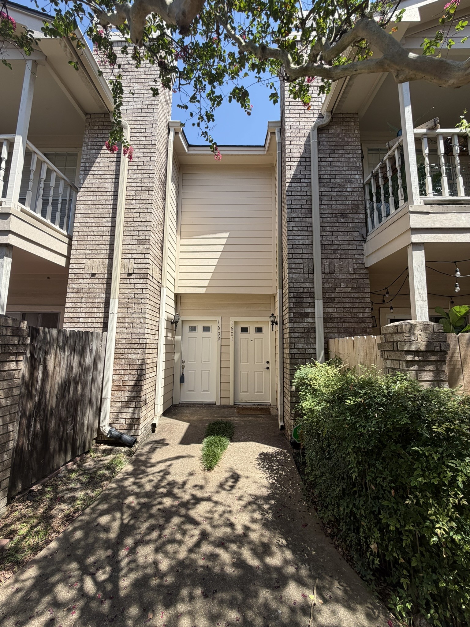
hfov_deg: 85.7
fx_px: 253
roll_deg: -0.6
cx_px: 235
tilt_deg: +7.8
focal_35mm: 14
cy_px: 314
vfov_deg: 102.1
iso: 40
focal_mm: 2.22
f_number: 2.2
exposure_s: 1/672
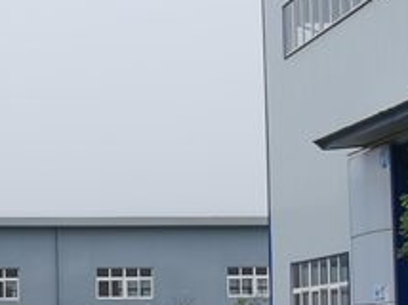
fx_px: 1213
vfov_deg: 13.9
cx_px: -303
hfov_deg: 16.4
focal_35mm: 103
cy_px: 372
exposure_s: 1/333
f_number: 2.2
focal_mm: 2.26
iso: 50
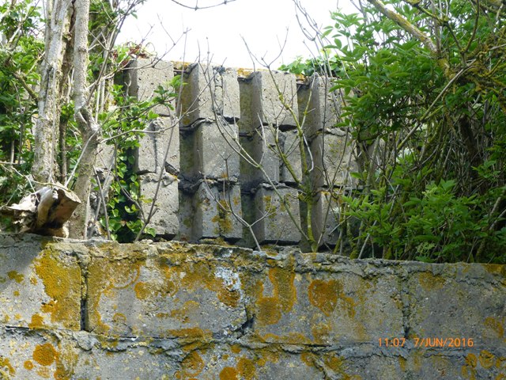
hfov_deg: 15.1
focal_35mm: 131
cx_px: 253
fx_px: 1915
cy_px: 190
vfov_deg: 11.3
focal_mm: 23.5
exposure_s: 1/160
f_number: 4
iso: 100
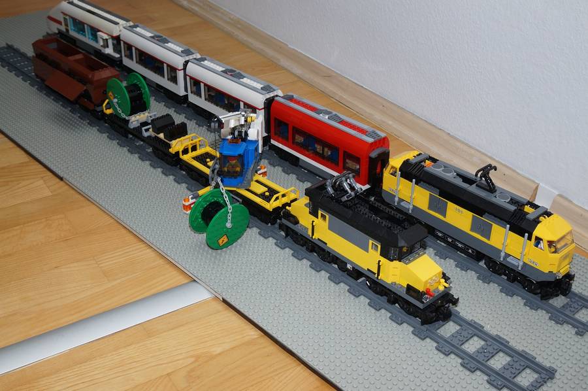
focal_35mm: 44
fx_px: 710
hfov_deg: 45.0
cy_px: 196
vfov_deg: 30.8
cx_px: 294
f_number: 8
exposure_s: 1/60
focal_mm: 29
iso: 100
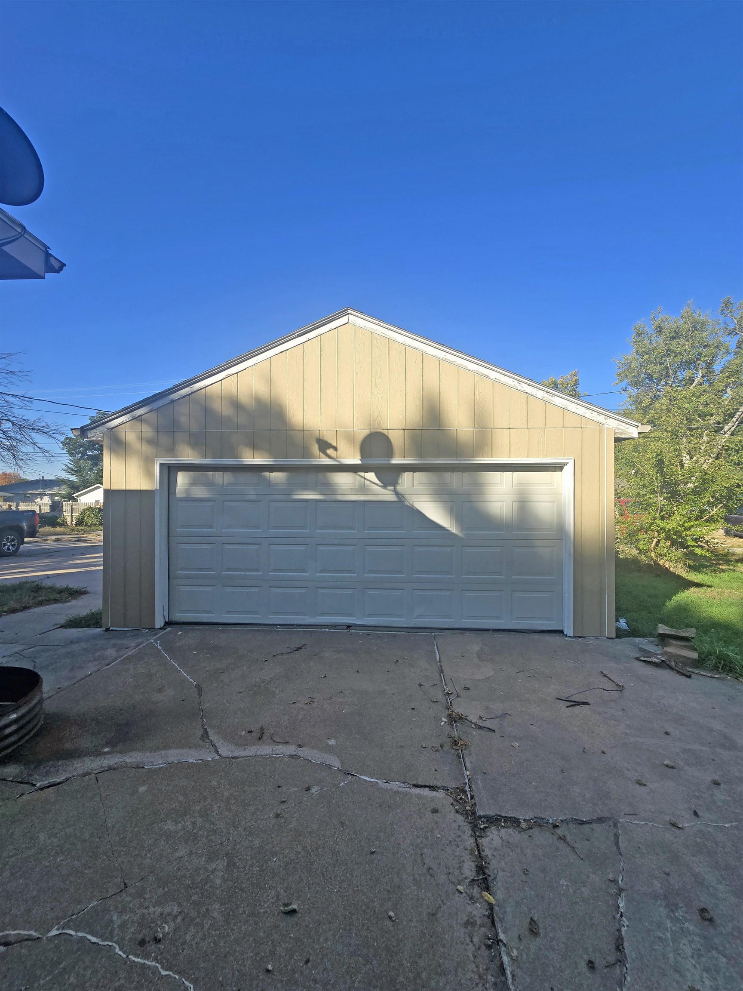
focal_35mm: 13
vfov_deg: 106.2
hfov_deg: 89.9
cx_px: 372
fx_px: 372
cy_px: 496
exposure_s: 1/1457
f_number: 2.2
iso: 50
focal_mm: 2.2
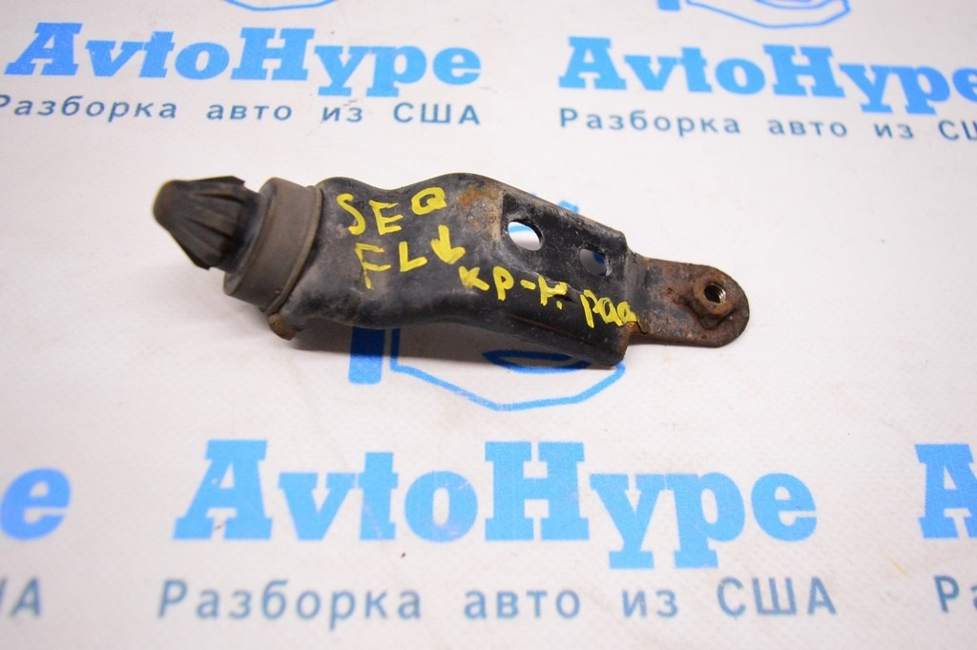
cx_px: 488
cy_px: 325
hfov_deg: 59.5
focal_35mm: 32
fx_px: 854
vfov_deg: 41.6
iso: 3200
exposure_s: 1/400
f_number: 3.8
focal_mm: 21
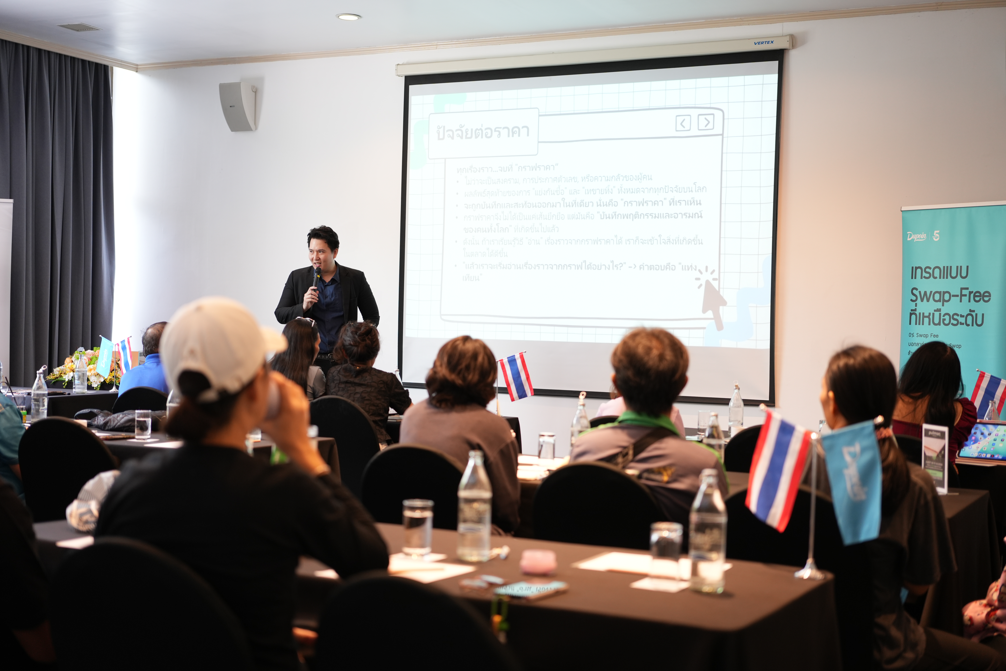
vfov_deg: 27.0
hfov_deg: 39.6
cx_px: 503
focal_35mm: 50
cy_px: 336
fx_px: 1397
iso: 640
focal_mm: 50
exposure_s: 1/50
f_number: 2.5
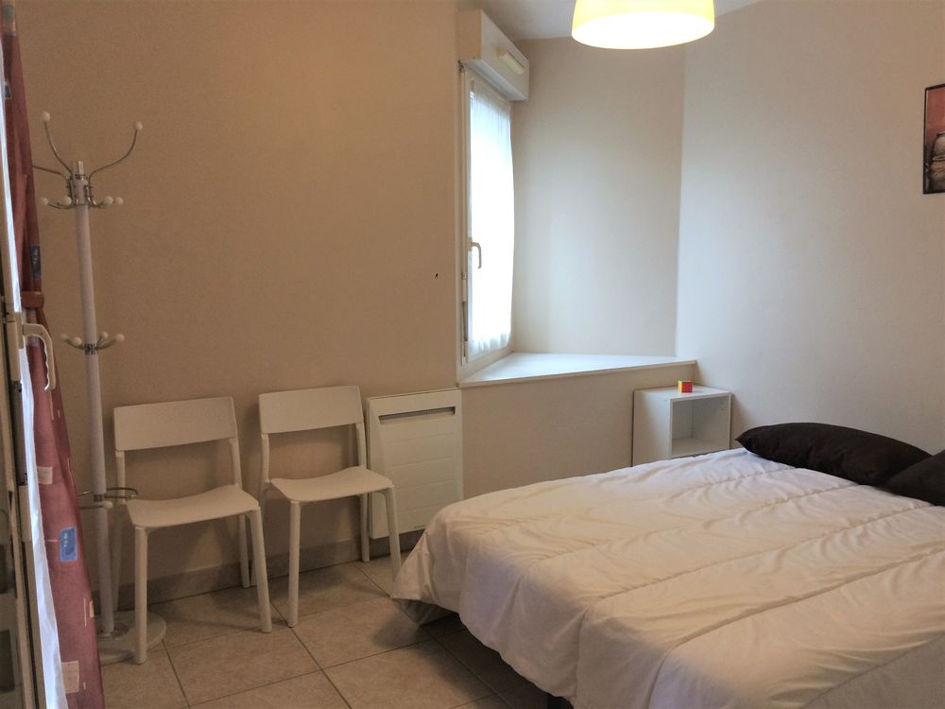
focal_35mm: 29
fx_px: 792
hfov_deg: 61.7
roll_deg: +2.0
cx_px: 472
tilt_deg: -7.4
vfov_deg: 48.2
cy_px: 354
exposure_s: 1/33
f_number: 2.2
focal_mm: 4.15
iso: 80
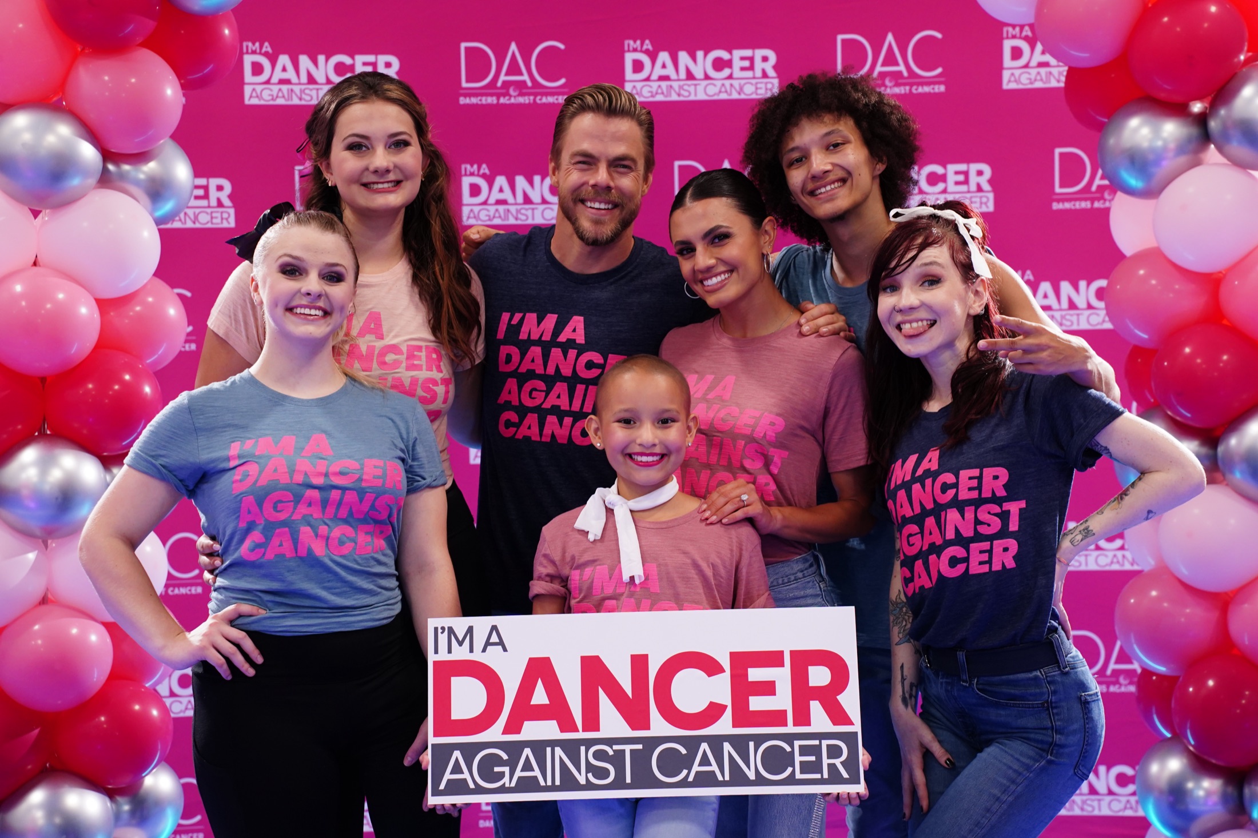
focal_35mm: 75
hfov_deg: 27.0
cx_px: 629
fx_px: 2620
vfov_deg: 18.2
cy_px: 419
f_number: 5
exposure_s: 1/160
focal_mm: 75
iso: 2000
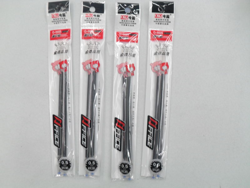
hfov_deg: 52.6
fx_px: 253
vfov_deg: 40.7
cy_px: 94
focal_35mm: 35
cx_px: 125
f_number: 2.8
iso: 120
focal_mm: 6.2
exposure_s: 1/30
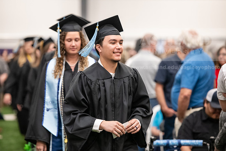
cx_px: 113
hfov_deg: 12.4
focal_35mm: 165
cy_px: 76
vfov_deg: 8.3
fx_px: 1036
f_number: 3.2
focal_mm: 165
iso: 3200
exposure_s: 1/200
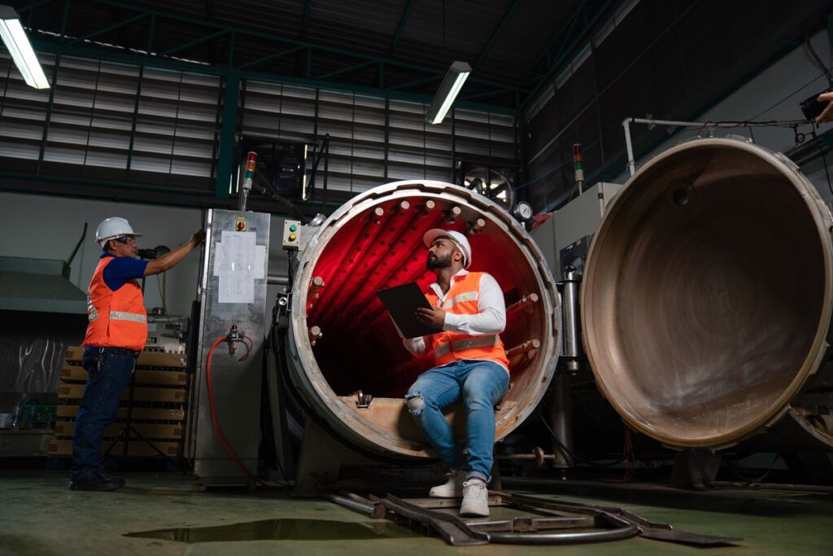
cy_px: 278
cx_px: 416
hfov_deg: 65.5
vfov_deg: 46.4
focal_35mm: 28
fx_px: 648
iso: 320
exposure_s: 1/125
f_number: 2.8
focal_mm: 28
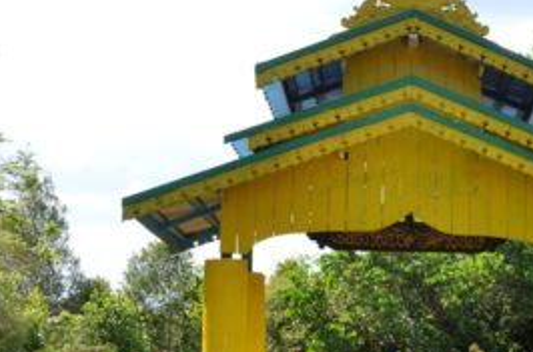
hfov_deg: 22.9
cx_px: 476
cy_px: 332
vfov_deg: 15.4
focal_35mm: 87
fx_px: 1285
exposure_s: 1/250
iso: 400
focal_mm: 22
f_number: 13
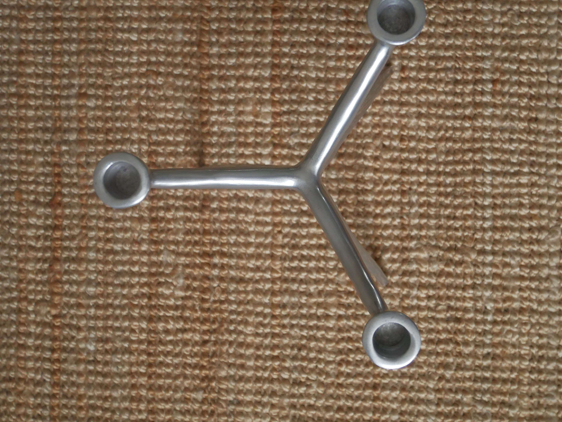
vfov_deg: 38.6
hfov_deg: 50.0
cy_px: 180
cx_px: 310
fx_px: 601
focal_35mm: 37
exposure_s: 1/60
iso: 1600
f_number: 3.9
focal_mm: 16
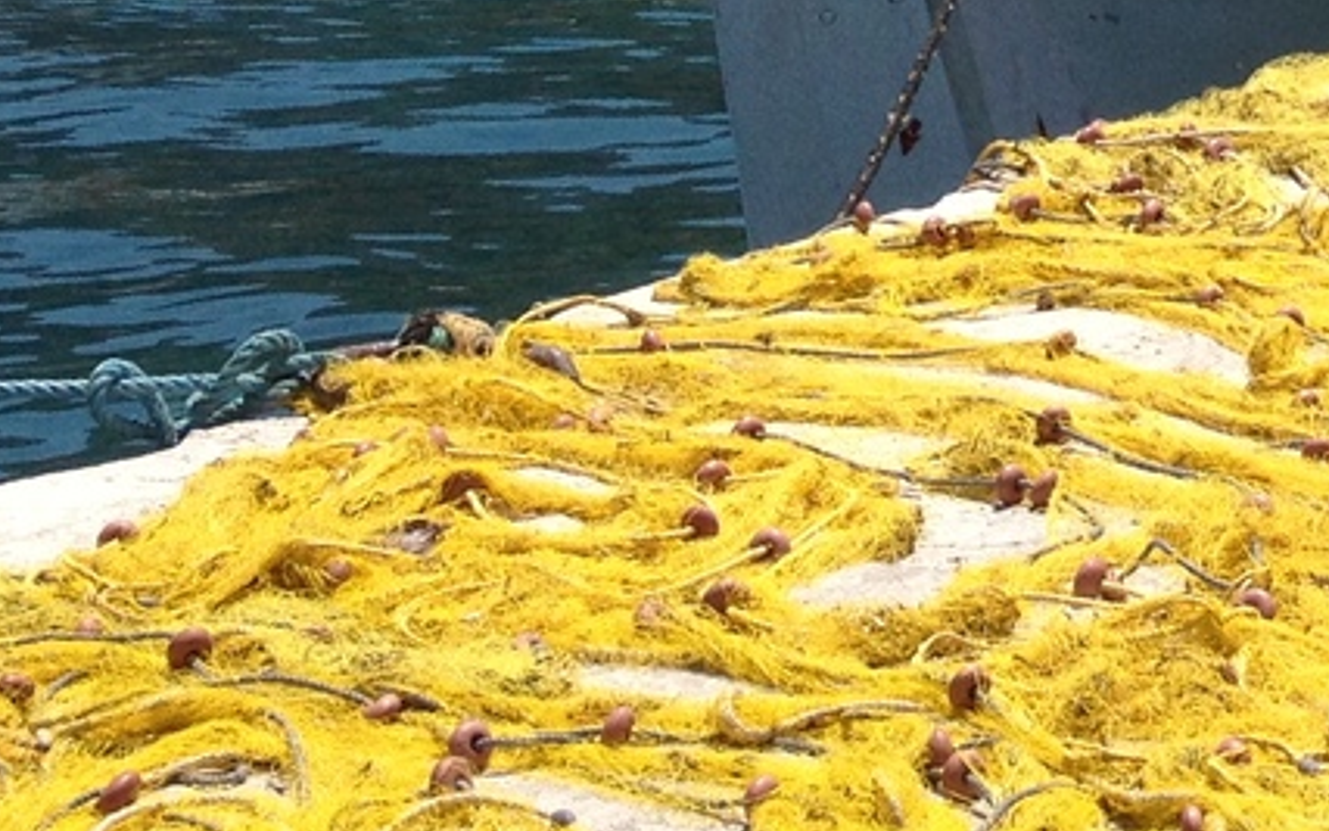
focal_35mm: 139
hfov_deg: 14.0
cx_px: 2048
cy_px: -800
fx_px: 5035
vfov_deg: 8.9
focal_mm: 4.28
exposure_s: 1/1972
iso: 50
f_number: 2.4
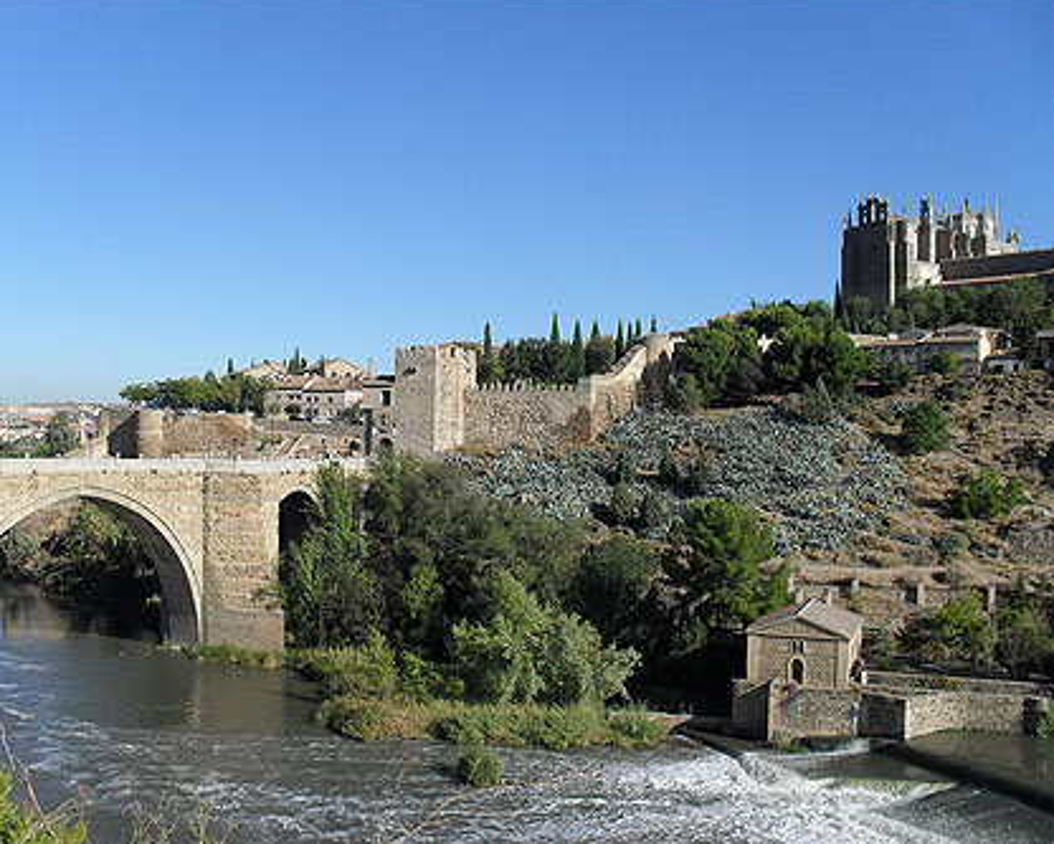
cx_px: 486
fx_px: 1154
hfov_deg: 49.0
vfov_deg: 40.1
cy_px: 418
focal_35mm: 37
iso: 100
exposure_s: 1/250
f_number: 8.4
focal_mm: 6.3
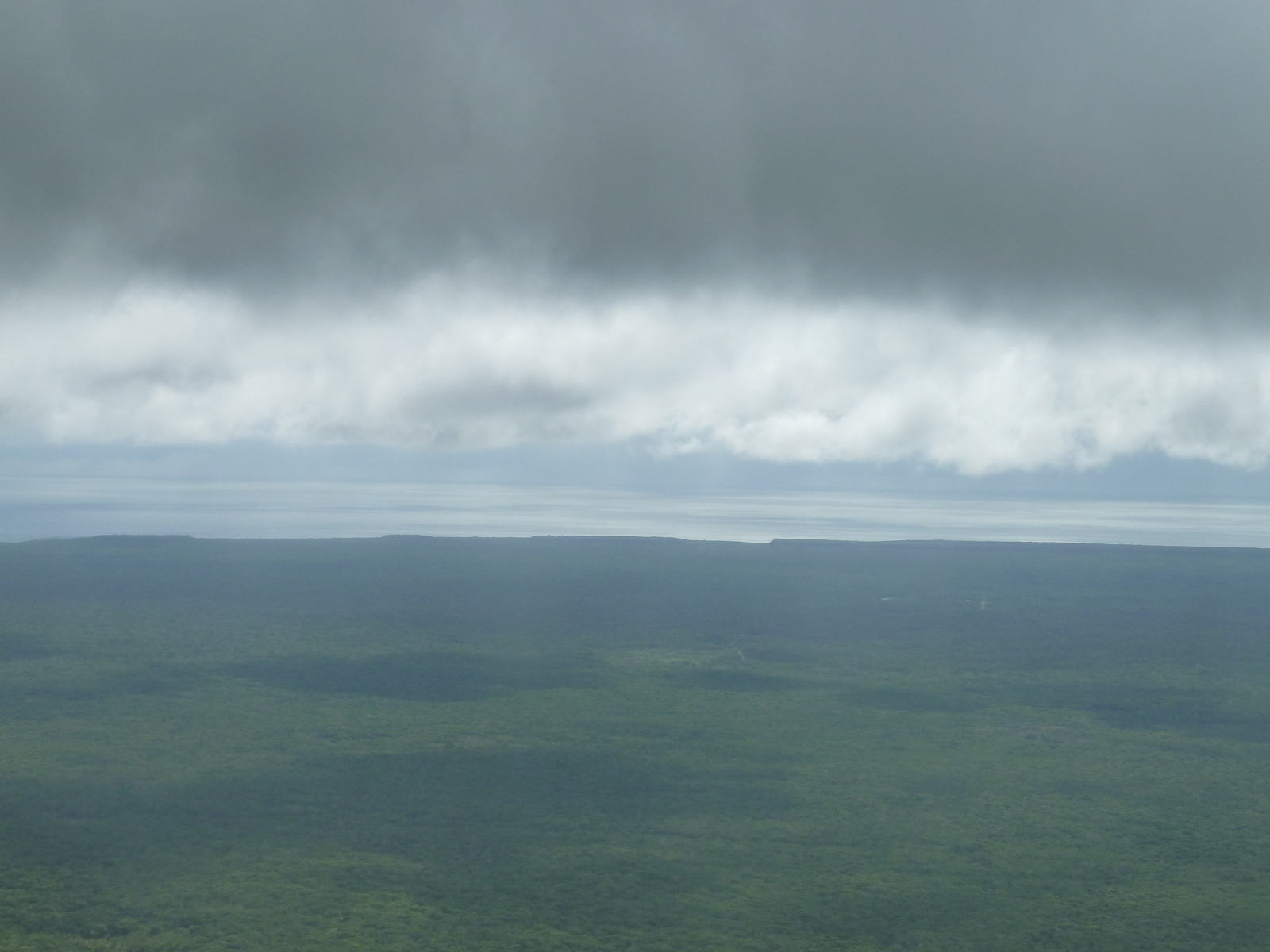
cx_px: 635
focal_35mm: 72
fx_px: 2642
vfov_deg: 20.4
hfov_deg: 27.0
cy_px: 476
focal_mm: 11.9
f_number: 5.6
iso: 125
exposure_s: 1/500
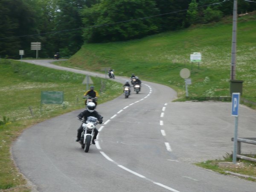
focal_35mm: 103
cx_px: 128
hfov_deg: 19.1
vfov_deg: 14.4
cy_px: 96
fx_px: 762
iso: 100
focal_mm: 17
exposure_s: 1/50
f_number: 4.9
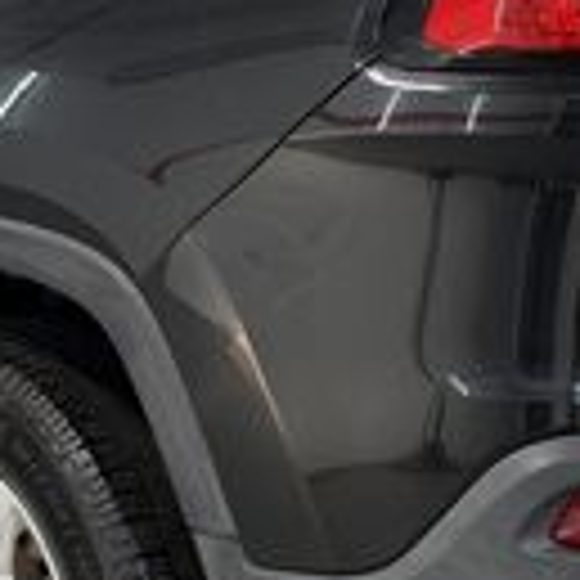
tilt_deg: -9.7
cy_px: 216
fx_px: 2502
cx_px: 207
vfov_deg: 13.2
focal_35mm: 132
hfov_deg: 13.2
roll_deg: -2.2
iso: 64
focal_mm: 6.93
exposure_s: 1/132
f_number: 1.8
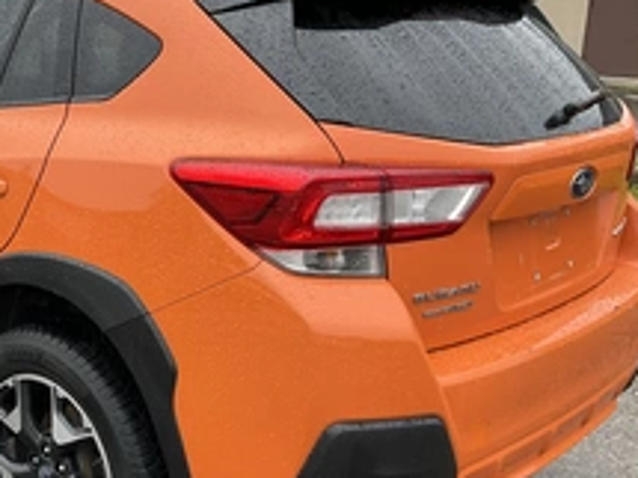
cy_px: 282
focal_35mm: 54
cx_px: 89
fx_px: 995
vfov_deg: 27.0
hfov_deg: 34.0
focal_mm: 3
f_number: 1.8
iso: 20
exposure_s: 1/142
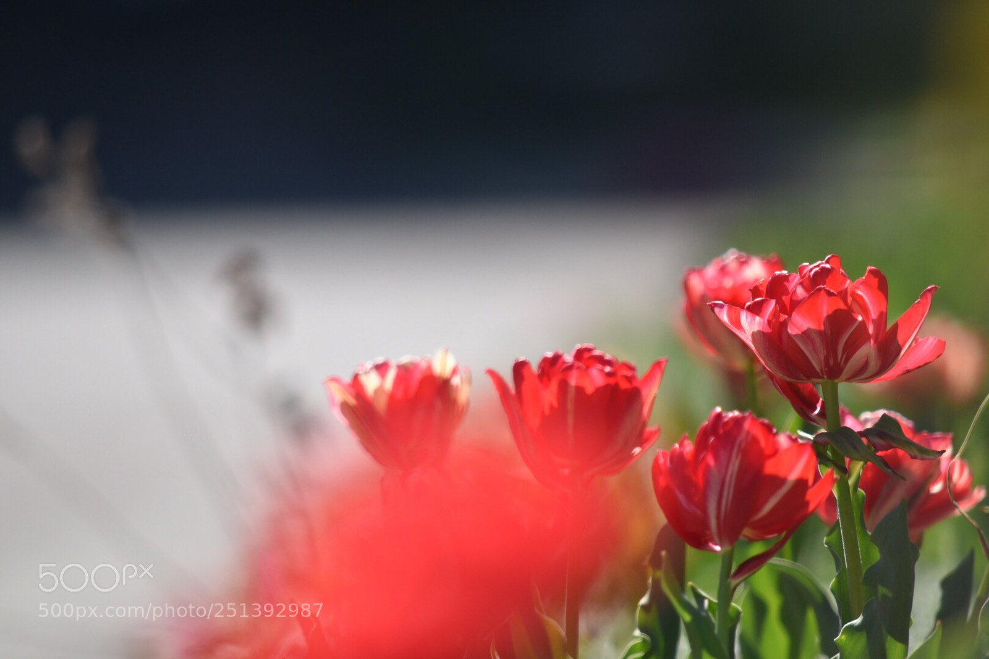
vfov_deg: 3.1
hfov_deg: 4.6
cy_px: 330
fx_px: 12363
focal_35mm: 450
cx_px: 494
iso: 200
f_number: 6.3
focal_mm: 300
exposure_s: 1/640
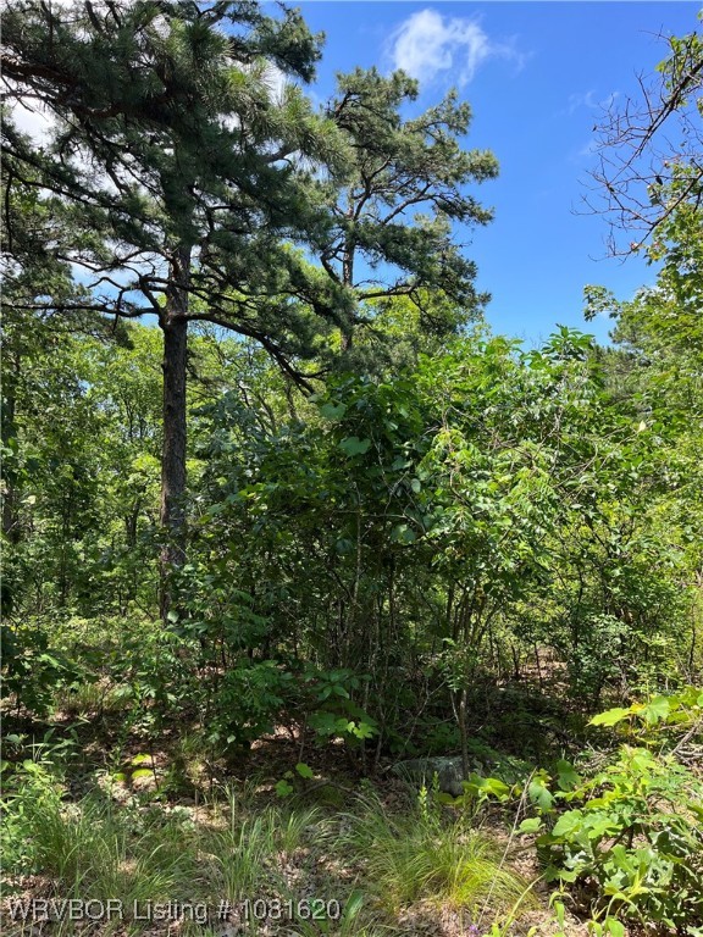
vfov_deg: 67.3
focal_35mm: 26
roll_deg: +0.4
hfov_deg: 53.1
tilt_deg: +3.4
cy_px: 468
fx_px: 704
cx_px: 352
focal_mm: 5.1
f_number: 1.6
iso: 50
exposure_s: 1/777
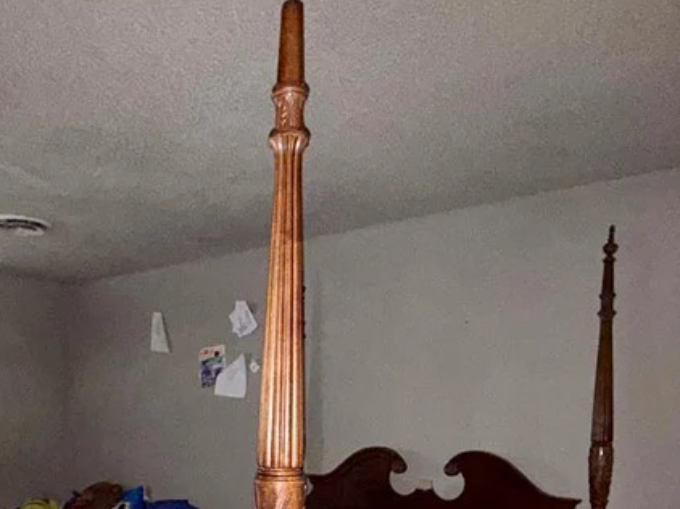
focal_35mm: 34
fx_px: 668
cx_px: 213
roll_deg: -1.1
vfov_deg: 38.9
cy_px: 454
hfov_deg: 52.7
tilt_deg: -3.3
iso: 320
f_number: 2.2
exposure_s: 1/26
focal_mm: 2.22
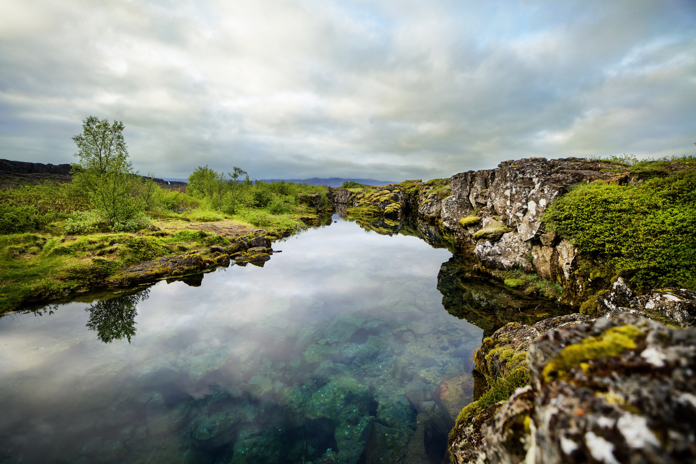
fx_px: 290
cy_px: 232
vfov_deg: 77.3
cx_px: 348
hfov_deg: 100.4
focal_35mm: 15
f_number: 3.5
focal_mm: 15
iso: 200
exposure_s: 1/500
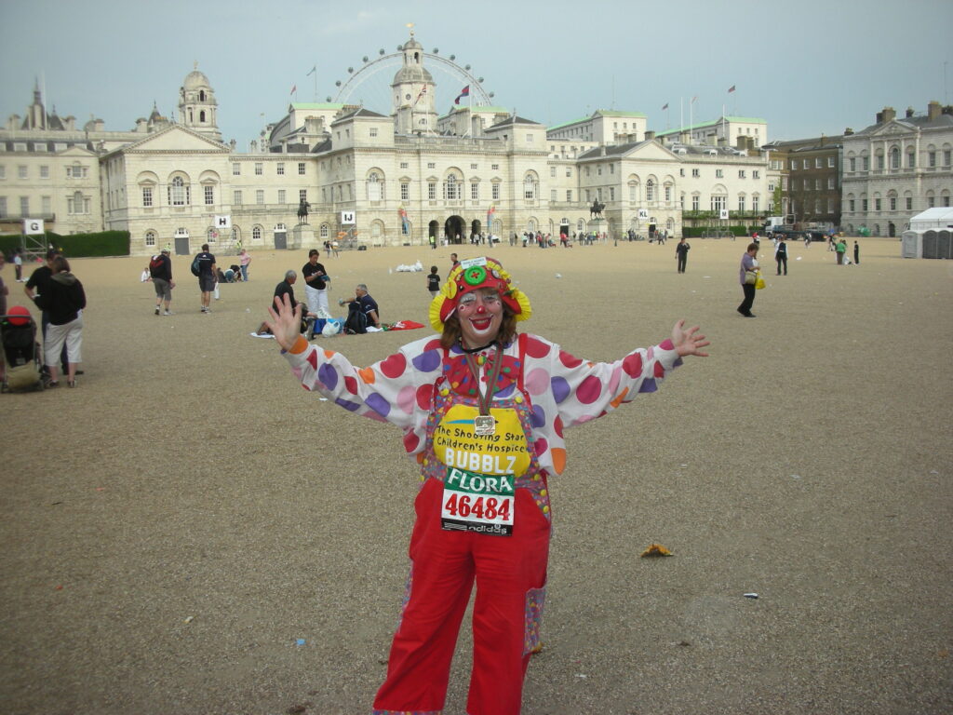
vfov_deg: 40.7
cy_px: 358
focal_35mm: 35
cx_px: 476
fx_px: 964
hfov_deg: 52.6
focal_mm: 5.8
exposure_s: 1/257
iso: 50
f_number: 3
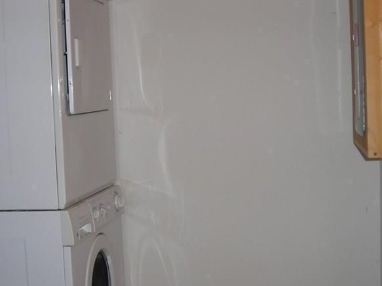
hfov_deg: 27.0
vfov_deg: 20.4
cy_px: 158
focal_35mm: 72
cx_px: 189
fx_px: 794
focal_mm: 6.8
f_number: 3.3
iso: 66
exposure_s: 1/60
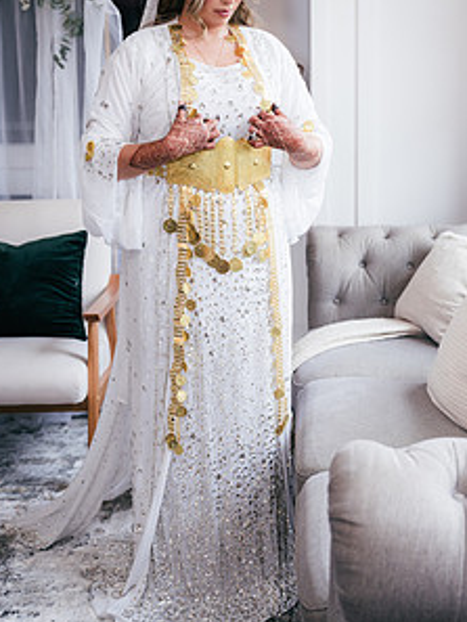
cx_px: 283
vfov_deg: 37.3
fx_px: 917
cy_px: 235
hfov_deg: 28.5
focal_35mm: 51
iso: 400
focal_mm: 35
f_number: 2.8
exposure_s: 1/200
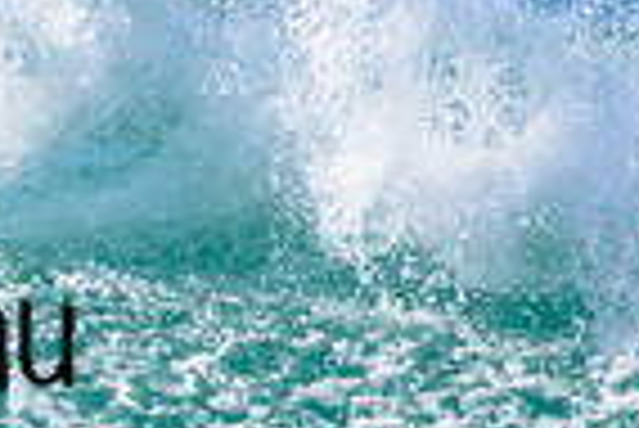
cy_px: 282
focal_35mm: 4072
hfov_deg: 0.5
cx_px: -400
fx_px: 72351
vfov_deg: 0.3
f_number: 11
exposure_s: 1/2000
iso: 1600
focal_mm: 1000
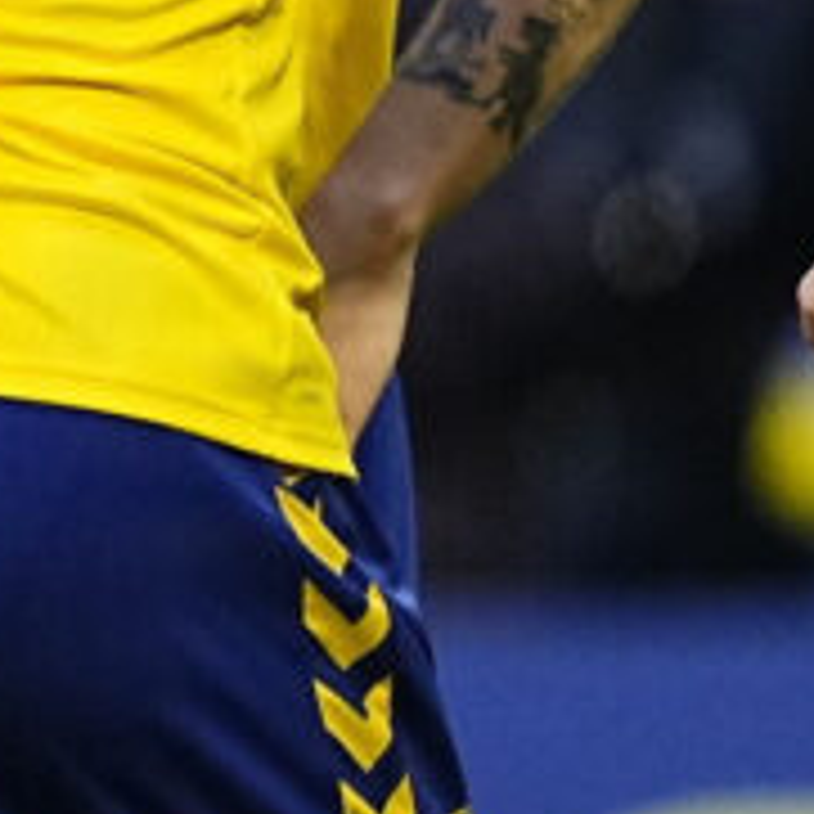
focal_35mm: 1924
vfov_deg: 0.9
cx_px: -499
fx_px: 51187
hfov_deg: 0.9
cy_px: -245
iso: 1600
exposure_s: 1/1600
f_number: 2.8
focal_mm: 400
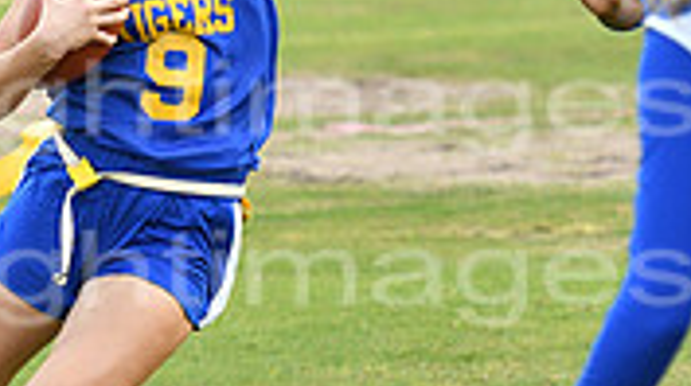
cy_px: 193
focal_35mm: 722
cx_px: 152
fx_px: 13211
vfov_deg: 1.7
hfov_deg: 3.0
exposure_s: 1/1250
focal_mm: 140
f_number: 4
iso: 800
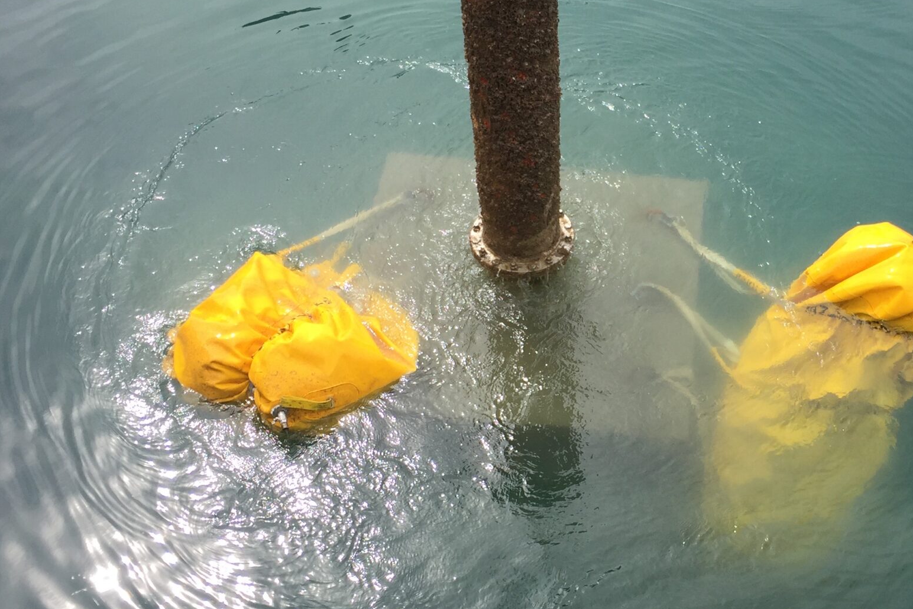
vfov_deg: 27.0
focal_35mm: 50
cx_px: 614
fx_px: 1268
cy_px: 342
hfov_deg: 39.1
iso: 32
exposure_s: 1/898
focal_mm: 4.15
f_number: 2.2
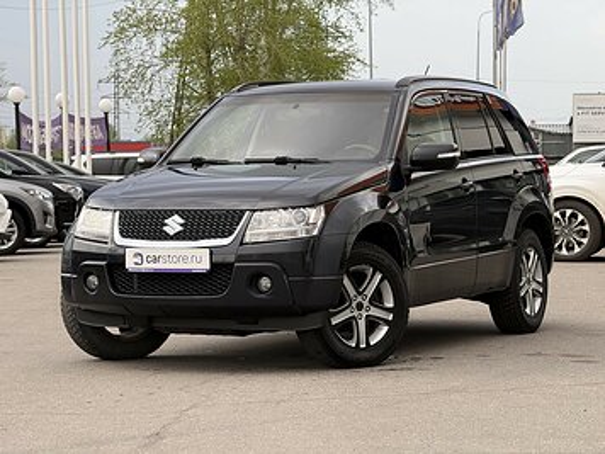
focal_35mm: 120
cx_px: 302
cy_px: 227
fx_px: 2097
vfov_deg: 12.3
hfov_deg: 16.4
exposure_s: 1/116
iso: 50
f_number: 2.8
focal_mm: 15.66
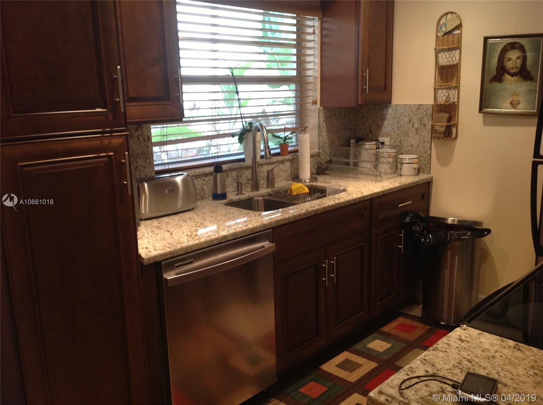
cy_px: 202
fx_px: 548
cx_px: 272
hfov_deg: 52.7
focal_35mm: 35
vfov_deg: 40.6
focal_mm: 4.28
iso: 100
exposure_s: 1/15
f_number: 2.4
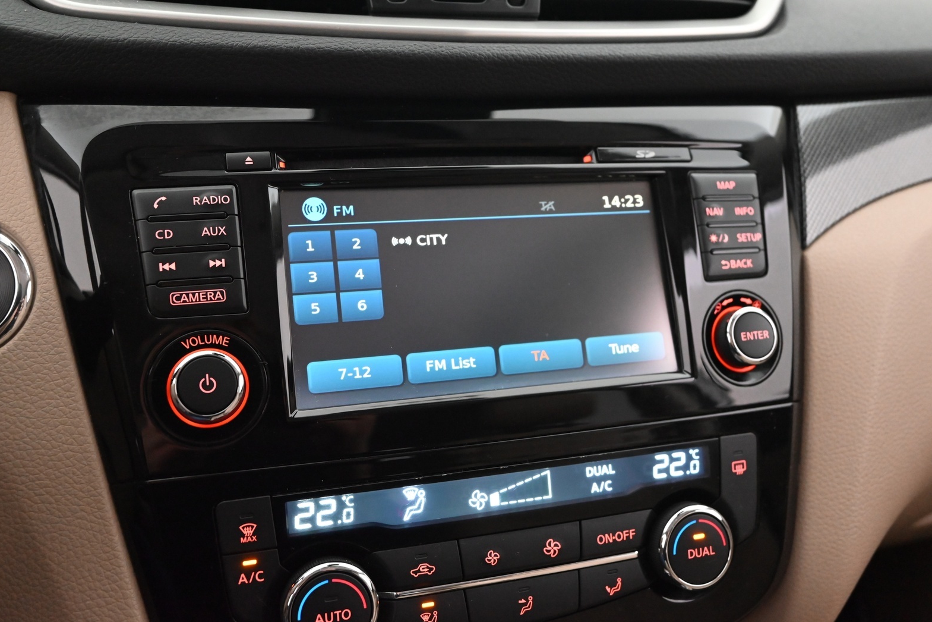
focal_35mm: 32
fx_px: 828
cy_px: 302
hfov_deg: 58.7
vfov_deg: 41.1
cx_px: 469
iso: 6400
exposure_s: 1/60
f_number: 4.8
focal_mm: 31
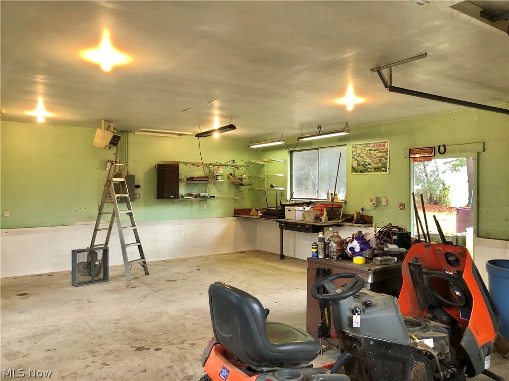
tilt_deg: +1.0
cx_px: 254
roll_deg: +0.0
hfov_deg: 63.4
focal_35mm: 28
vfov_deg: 49.7
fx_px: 412
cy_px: 190
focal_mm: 4
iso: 40
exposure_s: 1/30
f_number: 1.8
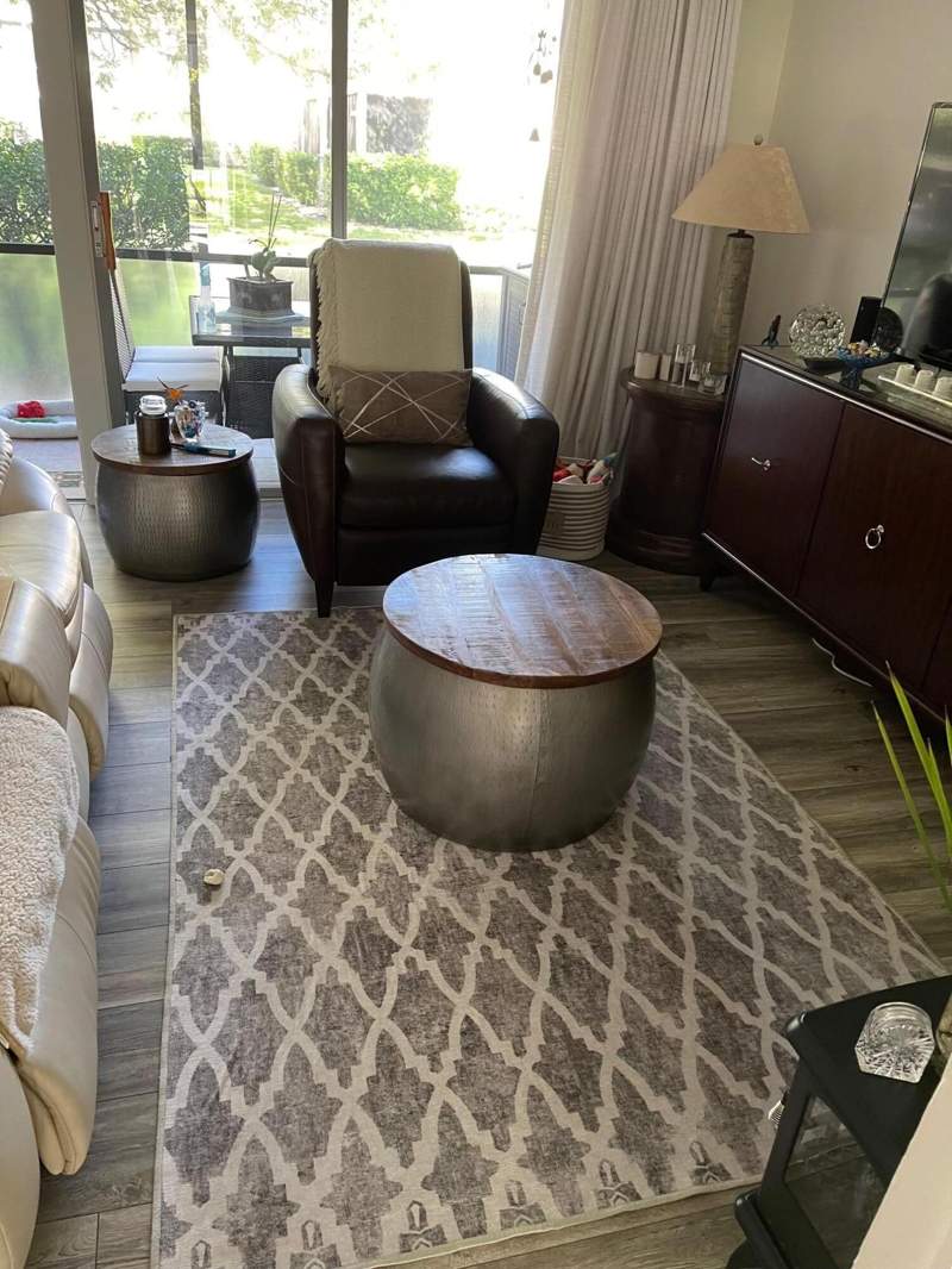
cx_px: 476
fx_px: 953
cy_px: 634
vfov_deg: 67.3
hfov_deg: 53.1
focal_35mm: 26
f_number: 1.6
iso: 250
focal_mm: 5.1
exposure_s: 1/60
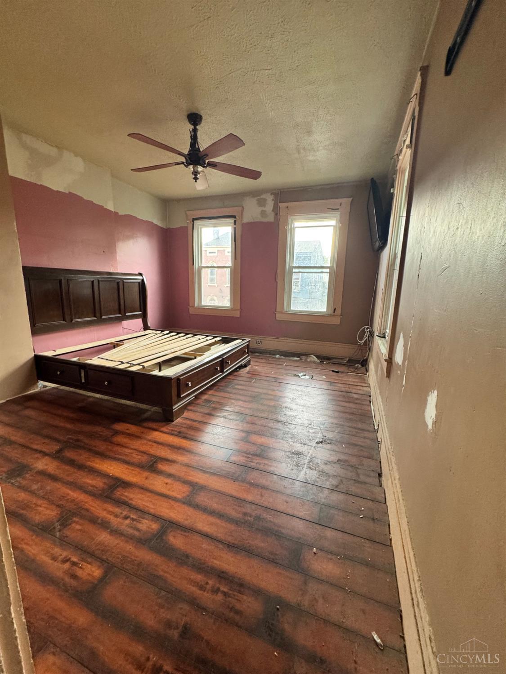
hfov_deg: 85.7
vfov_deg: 102.1
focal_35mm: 14
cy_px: 337
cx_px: 253
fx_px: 273
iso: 320
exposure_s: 1/60
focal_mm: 2.22
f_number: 2.2
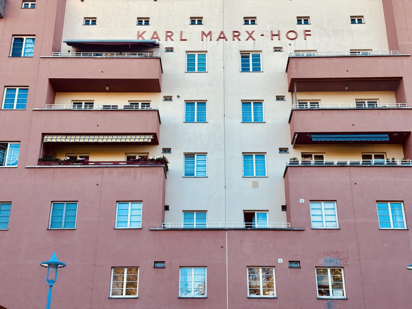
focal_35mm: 48
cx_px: 206
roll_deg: -0.2
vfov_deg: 30.3
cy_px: 154
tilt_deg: +24.0
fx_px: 571
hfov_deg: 39.7
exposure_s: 1/633
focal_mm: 6.76
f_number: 1.78
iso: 64
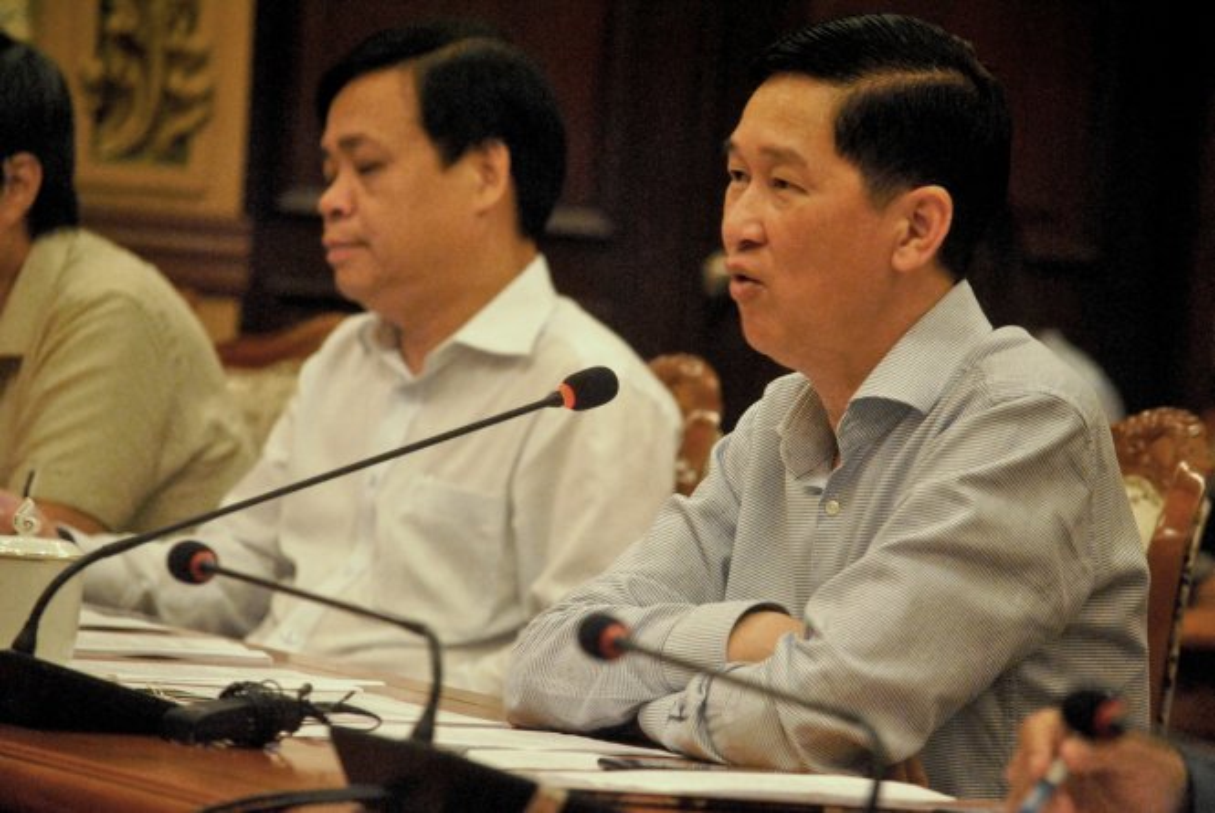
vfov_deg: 5.6
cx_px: 608
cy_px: 406
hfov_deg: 8.3
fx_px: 8362
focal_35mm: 248
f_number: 5
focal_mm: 165
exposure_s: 1/50
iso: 1600
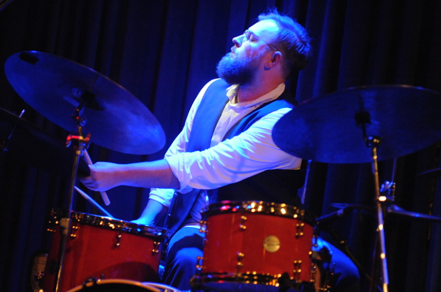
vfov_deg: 19.4
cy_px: 146
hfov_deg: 28.9
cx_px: 220
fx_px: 856
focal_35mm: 70
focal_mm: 70
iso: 6400
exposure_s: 1/125
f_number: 2.8
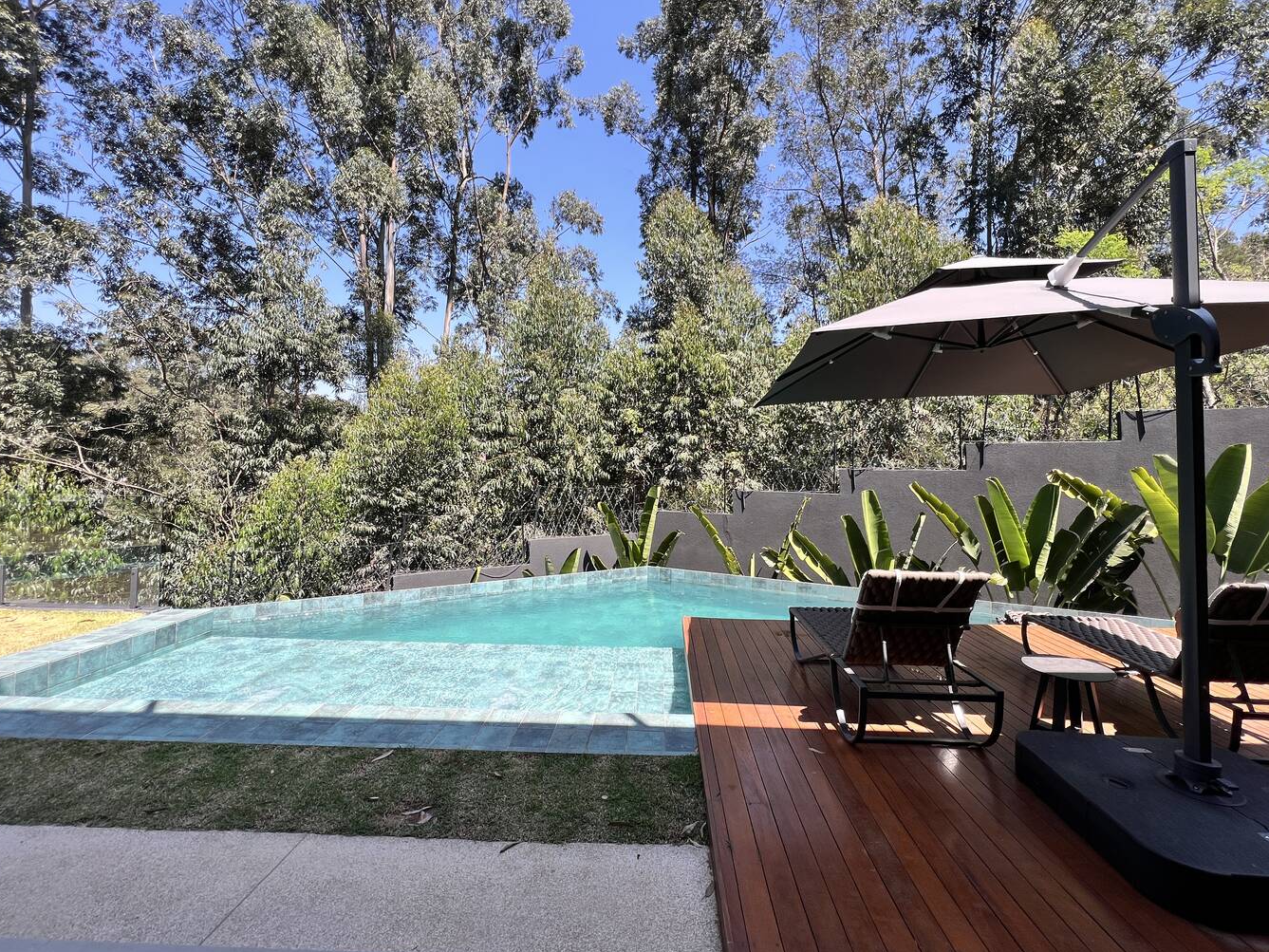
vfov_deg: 85.6
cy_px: 451
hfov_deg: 102.0
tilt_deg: +1.4
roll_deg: -0.7
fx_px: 513
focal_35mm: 14
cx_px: 654
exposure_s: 1/525
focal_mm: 1.57
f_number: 1.8
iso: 32
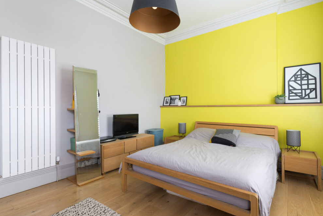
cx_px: 165
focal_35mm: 18
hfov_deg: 90.0
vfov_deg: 67.4
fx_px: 161
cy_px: 108
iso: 100
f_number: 9
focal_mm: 17
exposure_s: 1/1.67
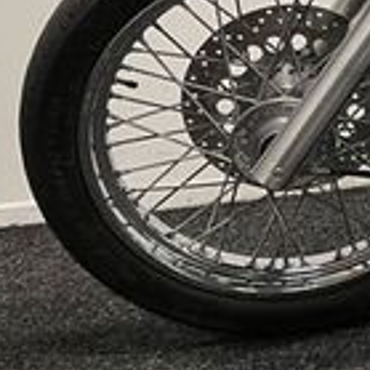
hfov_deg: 13.6
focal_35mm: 106
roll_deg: +2.2
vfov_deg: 15.7
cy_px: -101
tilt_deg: -6.7
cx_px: 772
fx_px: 1282
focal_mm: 5.1
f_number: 1.6
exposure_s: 1/50
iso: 80
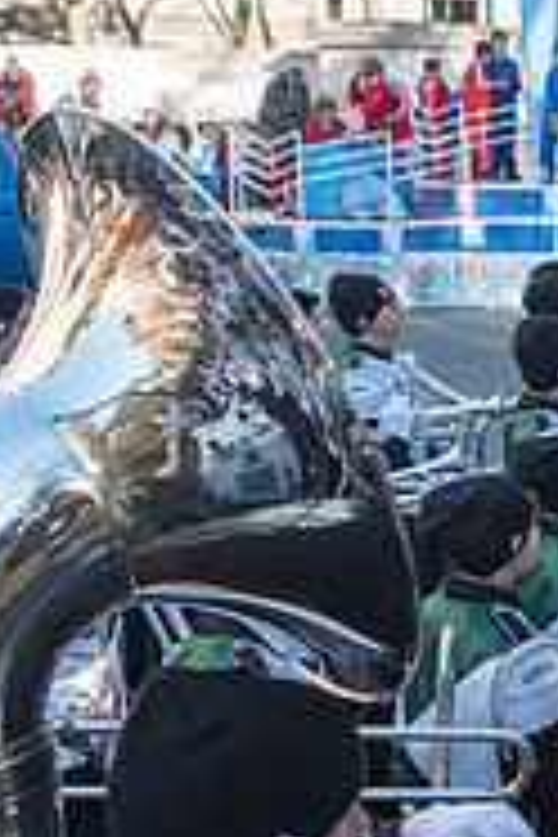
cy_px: 439
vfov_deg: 27.0
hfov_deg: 14.9
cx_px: 1107
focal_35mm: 75
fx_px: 1744
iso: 320
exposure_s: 1/500
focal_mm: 24
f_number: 4
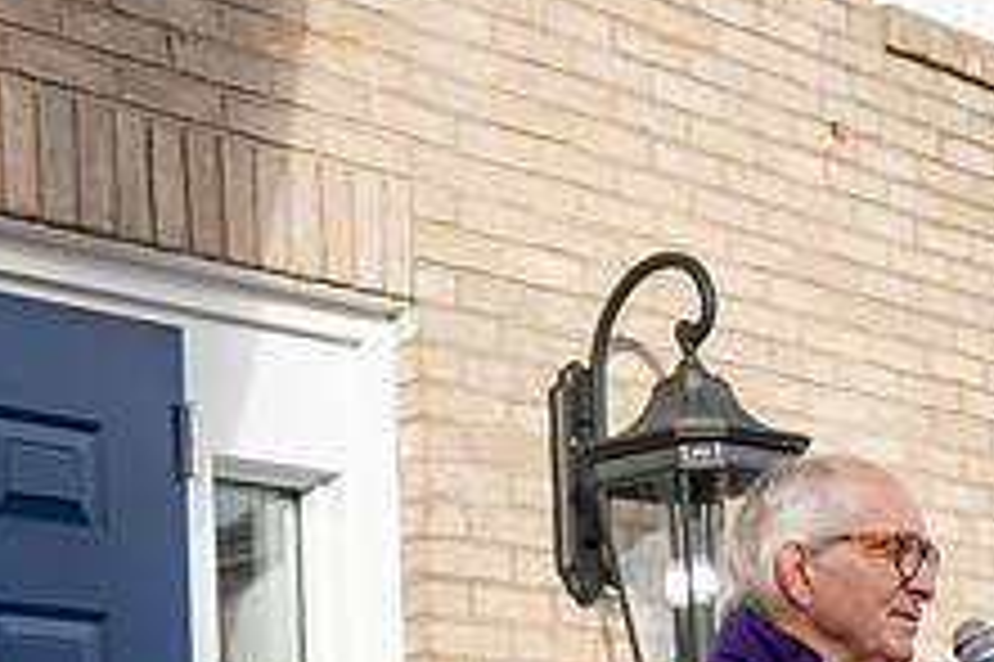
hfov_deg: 19.3
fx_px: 2897
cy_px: 732
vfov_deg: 12.8
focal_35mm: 105
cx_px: 751
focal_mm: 40
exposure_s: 1/400
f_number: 3.5
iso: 200
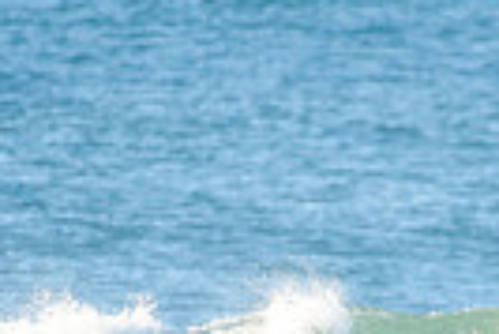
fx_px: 30236
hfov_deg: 0.9
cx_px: 300
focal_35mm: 2179
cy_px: 531
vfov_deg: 0.6
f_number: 5.6
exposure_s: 1/1600
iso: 400
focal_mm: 500
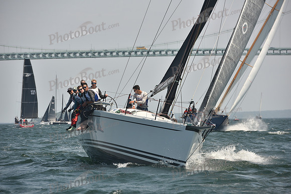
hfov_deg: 10.5
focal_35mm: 195
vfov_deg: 7.0
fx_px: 1577
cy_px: 97
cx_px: 146
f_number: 6.3
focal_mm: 195
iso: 250
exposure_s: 1/640
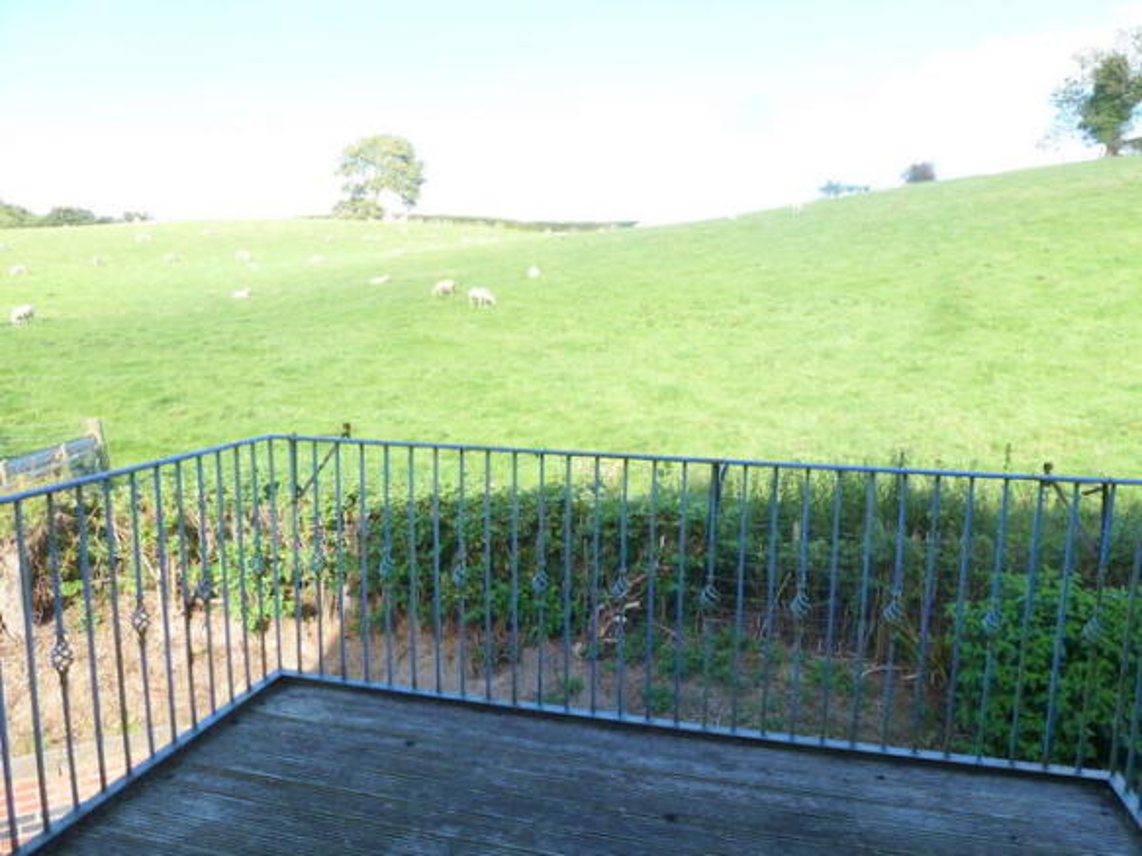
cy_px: 428
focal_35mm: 24
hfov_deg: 71.6
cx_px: 571
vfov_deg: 56.8
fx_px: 792
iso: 100
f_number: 4
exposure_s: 1/125
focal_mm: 4.3
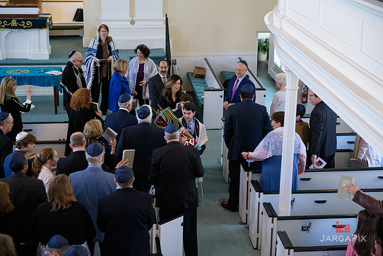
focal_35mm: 70
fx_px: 745
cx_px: 192
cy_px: 128
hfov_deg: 28.8
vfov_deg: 19.5
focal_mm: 70
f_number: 3.2
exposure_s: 1/200
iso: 1000
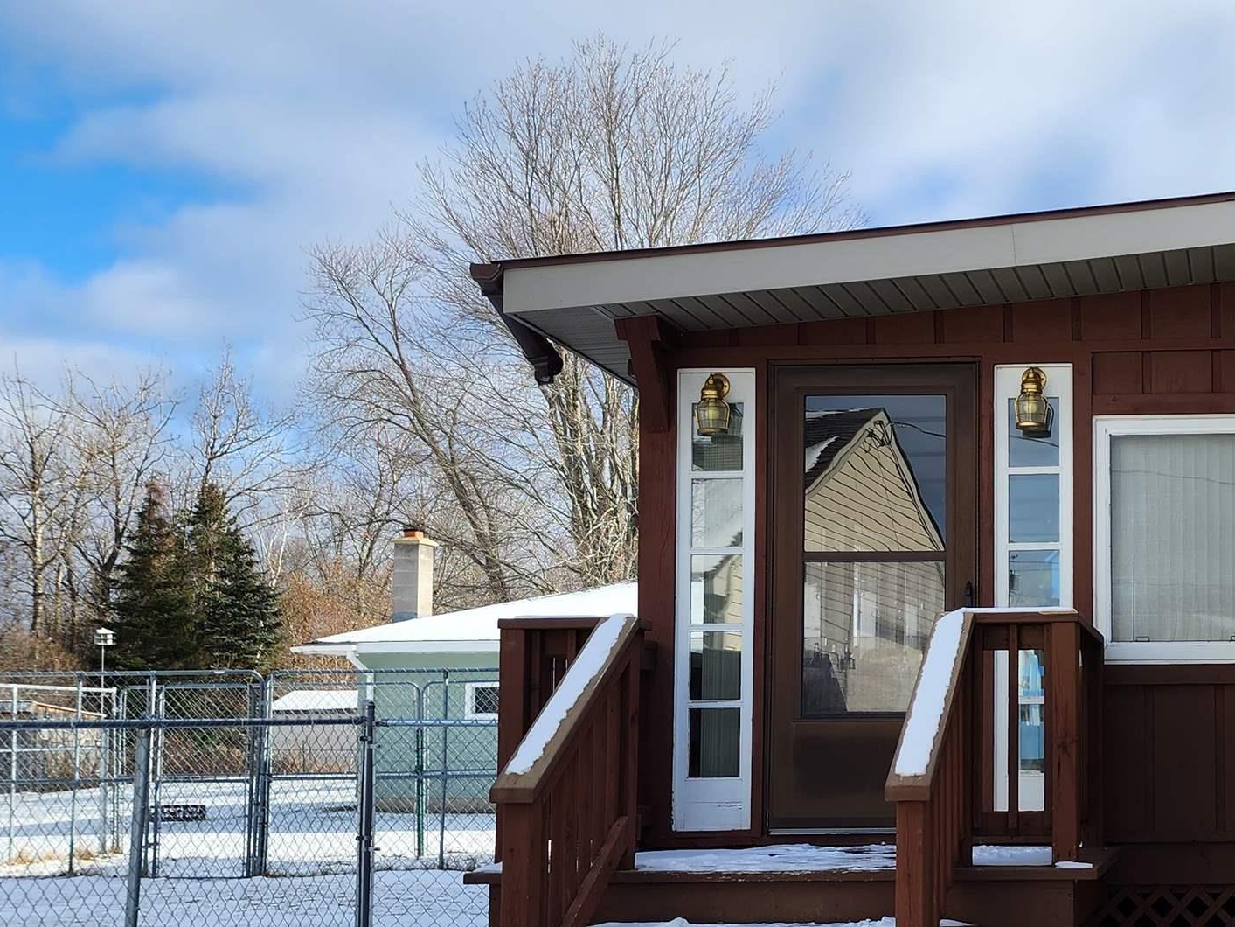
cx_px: 1128
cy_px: 602
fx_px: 1784
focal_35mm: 50
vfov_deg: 29.0
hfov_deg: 35.7
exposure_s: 1/664
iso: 12
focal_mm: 6.4
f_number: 1.8
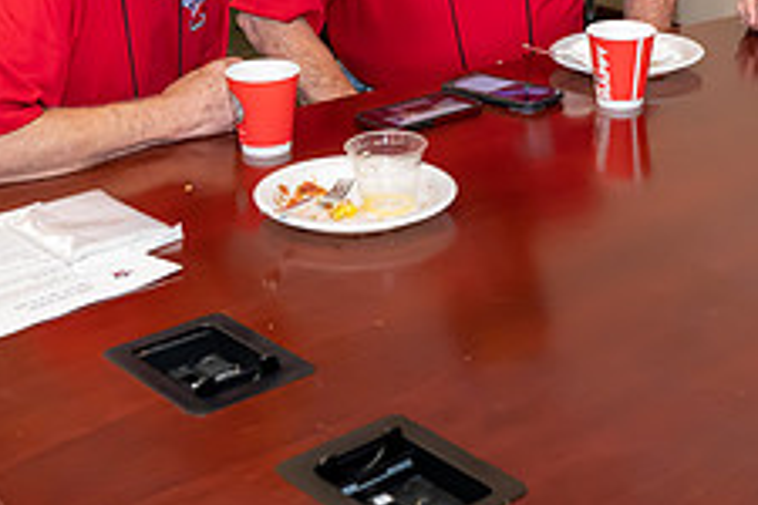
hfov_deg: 26.6
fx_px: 1600
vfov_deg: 17.6
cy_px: 40
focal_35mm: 76
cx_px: 455
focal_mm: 29.5
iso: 5600
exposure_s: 1/160
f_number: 5
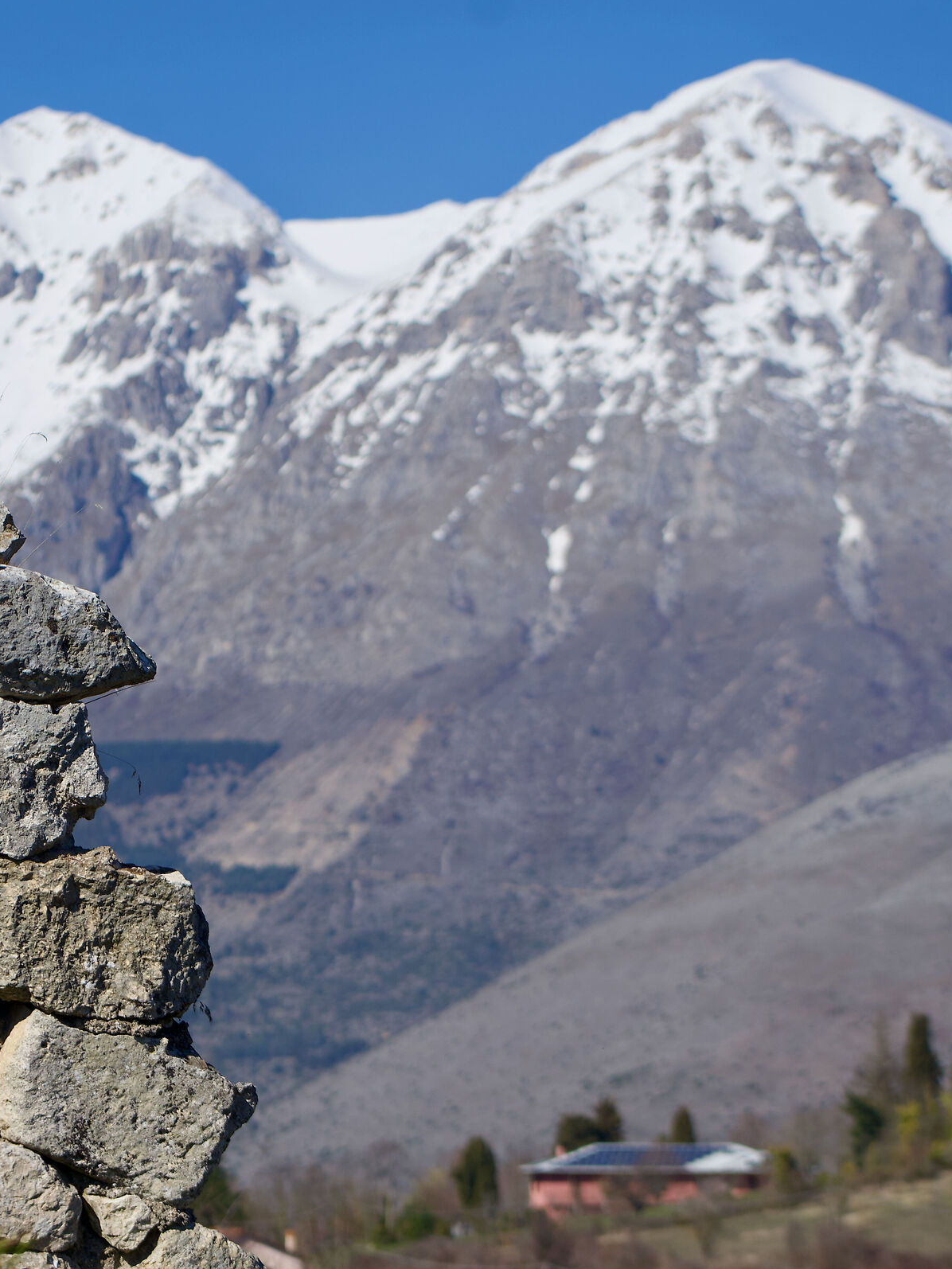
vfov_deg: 13.0
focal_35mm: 152
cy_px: 634
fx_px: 5572
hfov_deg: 9.7
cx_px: 209
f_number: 6.3
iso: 100
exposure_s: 1/1000
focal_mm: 70
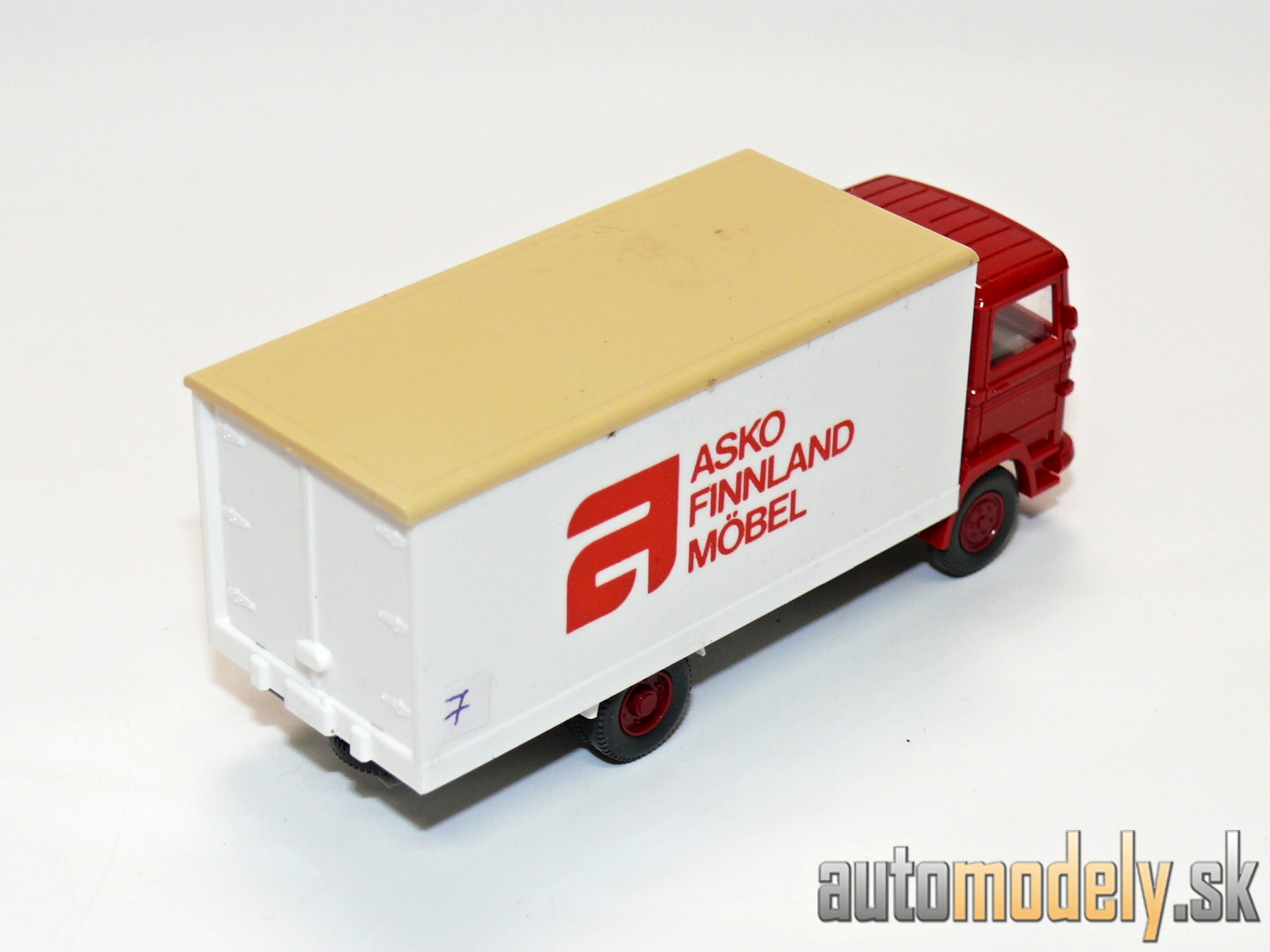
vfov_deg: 18.0
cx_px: 635
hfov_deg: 23.8
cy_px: 476
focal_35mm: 82
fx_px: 3008
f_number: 4
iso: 100
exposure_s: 1/30
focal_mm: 12.1
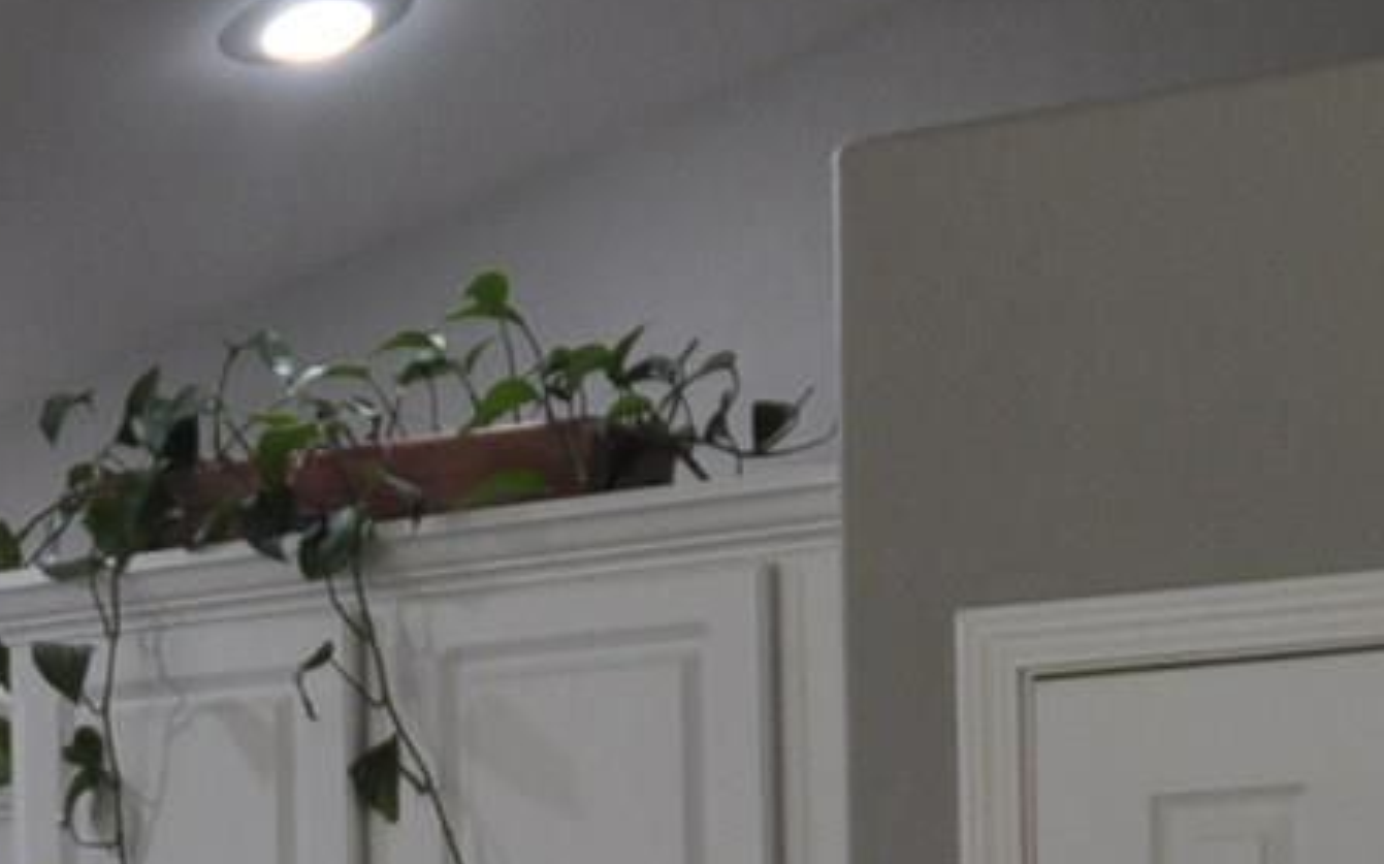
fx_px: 4751
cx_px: -50
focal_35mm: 126
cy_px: 1613
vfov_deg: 9.8
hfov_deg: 16.2
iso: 400
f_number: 4.5
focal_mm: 18
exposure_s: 1/80
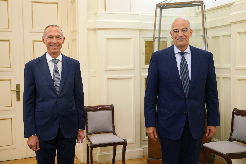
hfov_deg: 46.4
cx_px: 123
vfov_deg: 31.9
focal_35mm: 42
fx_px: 287
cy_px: 82
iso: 4000
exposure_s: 1/160
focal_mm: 42
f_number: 4
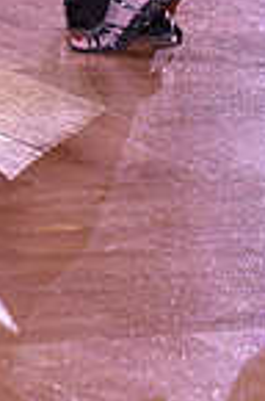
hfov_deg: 2.8
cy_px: -321
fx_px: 5403
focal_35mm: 487
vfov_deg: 4.2
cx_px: 106
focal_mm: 122
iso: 2000
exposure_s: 1/250
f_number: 7.1
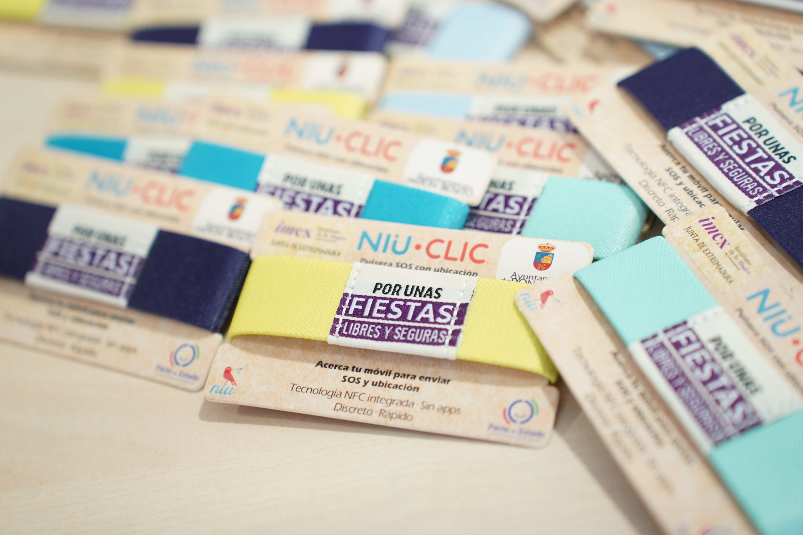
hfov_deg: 27.0
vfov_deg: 18.2
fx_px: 1673
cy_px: 268
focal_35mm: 75
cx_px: 402
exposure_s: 1/40
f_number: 2.8
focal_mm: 75
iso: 800
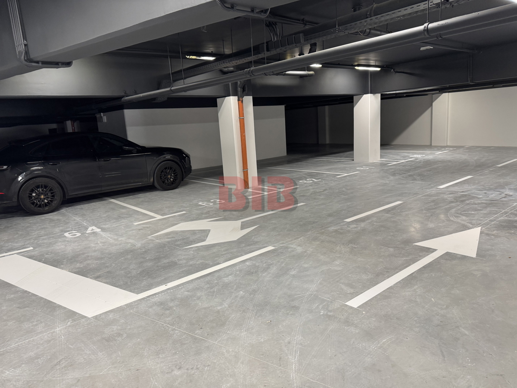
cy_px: 194
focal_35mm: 24
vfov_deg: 56.8
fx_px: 358
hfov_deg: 71.6
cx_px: 258
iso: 160
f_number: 1.78
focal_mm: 6.76
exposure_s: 1/50
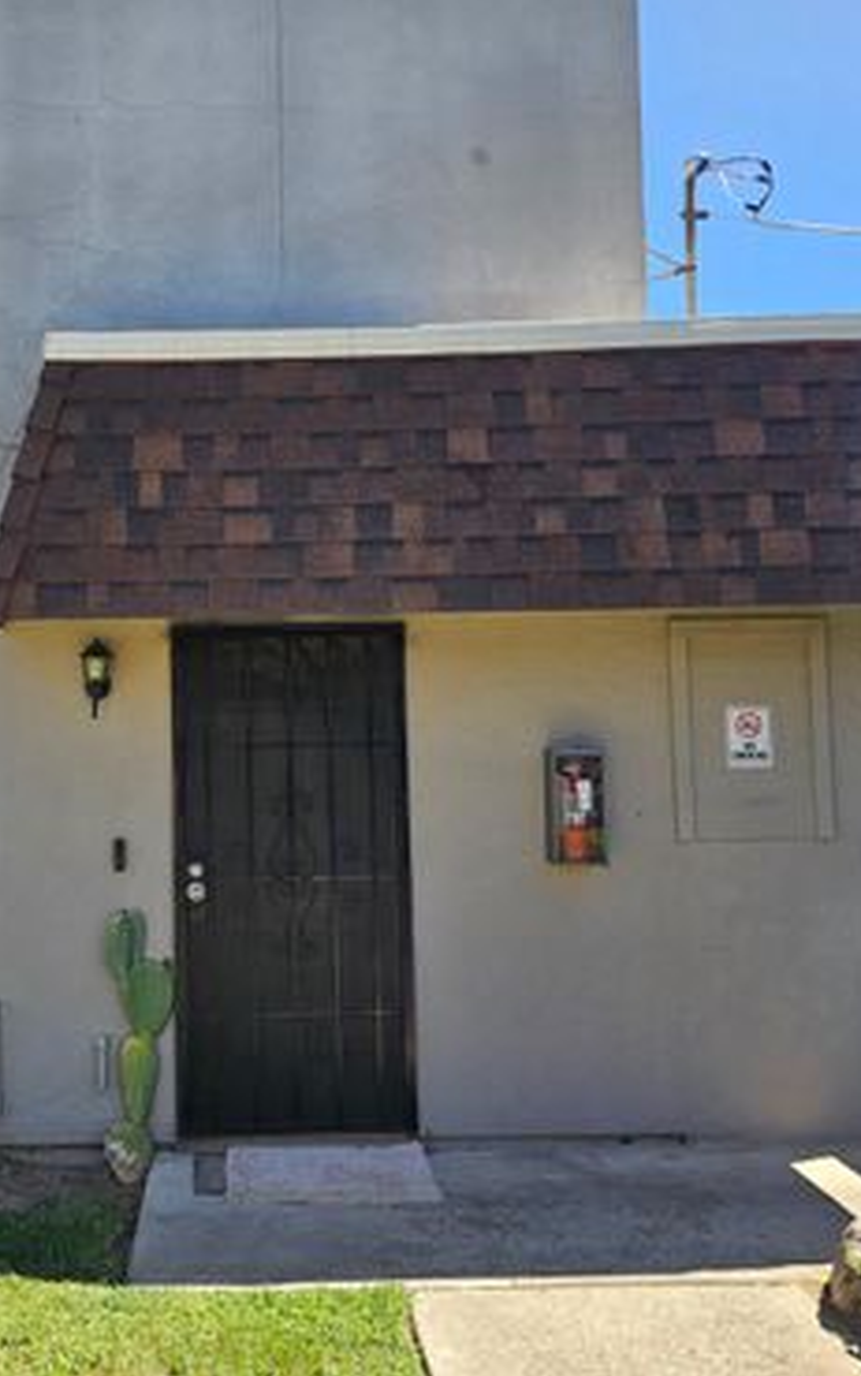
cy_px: 681
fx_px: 1238
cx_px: 201
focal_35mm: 33
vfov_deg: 58.1
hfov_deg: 37.3
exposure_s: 1/226
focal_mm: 6.3
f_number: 1.7
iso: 10
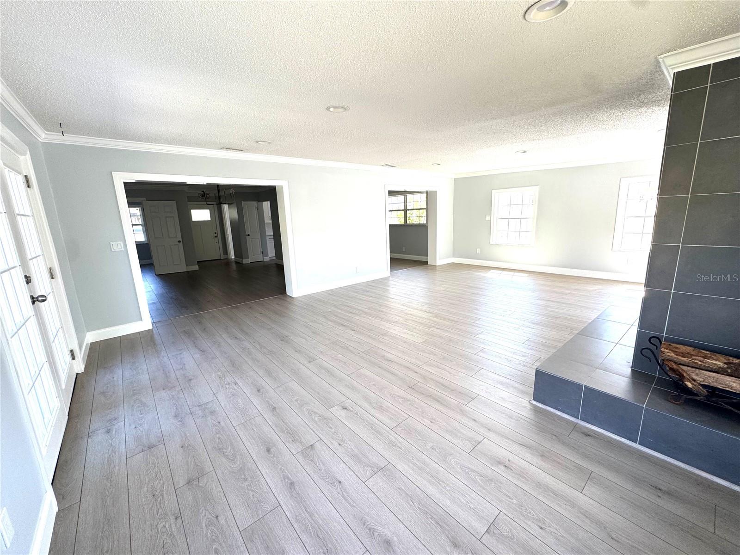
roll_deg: +2.4
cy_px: 278
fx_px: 299
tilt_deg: -10.9
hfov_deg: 102.1
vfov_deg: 85.7
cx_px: 370
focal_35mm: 14
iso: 50
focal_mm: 2.22
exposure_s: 1/99
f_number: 2.2
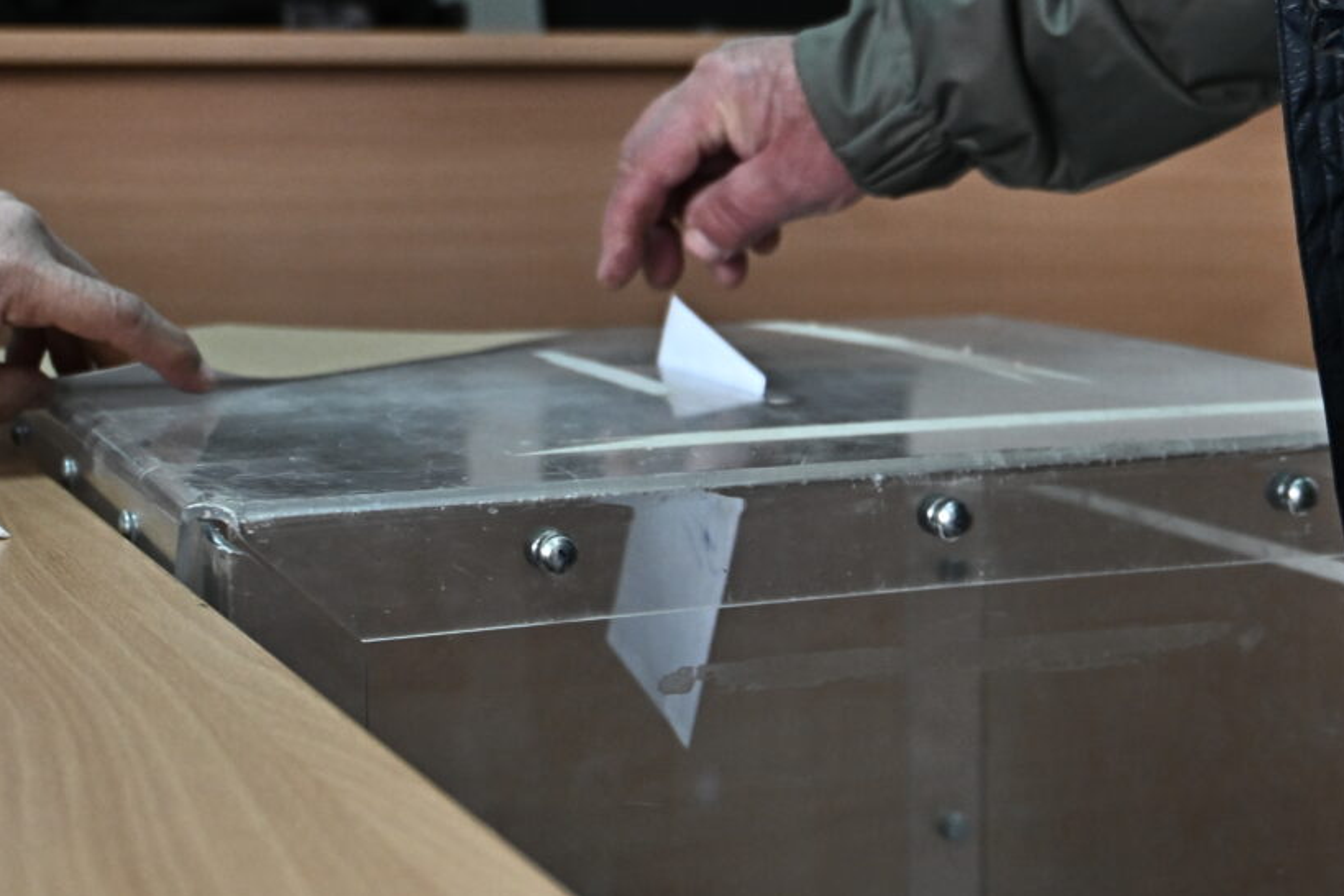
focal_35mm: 60
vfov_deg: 22.6
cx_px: 801
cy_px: 403
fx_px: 2240
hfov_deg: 33.3
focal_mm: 32.5
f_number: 4
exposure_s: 1/320
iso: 1250
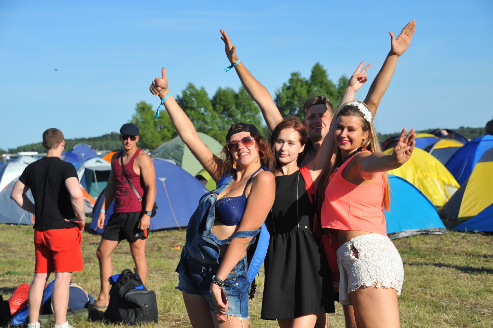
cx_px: 246
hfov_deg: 23.9
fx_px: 1164
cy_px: 164
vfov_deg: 16.1
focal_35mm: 85
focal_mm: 85
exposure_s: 1/2500
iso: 800
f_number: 8
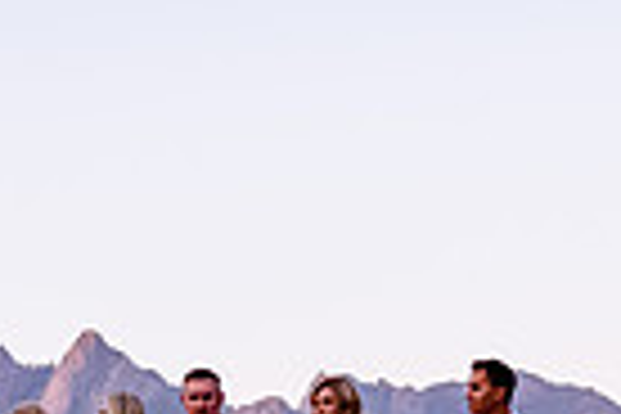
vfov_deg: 6.2
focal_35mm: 219
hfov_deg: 9.4
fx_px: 3777
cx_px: 284
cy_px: 686
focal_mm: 52
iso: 3200
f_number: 4
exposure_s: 1/500
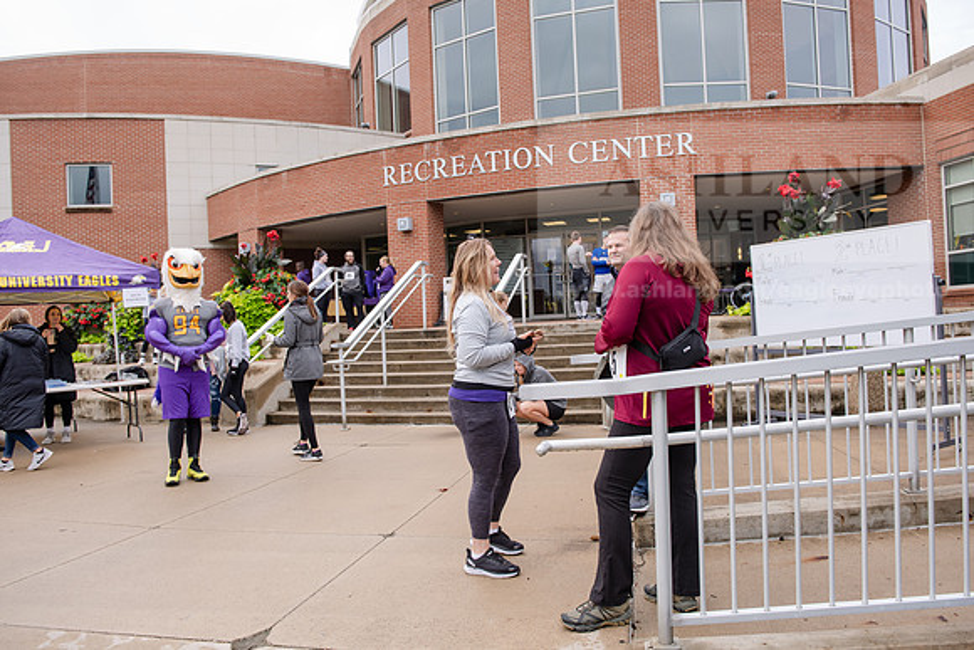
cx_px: 487
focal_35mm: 28
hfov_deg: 65.5
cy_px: 325
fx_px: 758
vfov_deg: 46.4
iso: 400
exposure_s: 1/250
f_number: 5
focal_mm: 28
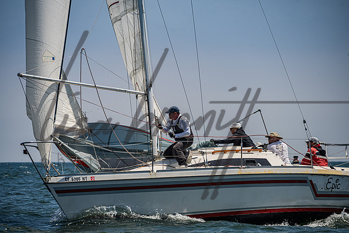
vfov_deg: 4.8
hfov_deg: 7.1
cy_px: 117
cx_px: 172
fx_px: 2798
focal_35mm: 289
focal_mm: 280
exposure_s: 1/2500
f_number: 8
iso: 400
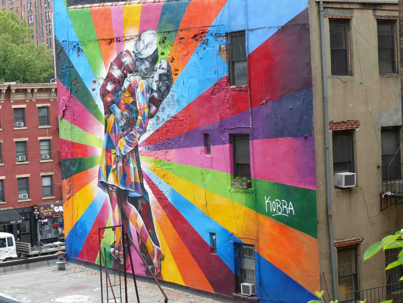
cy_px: 152
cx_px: 202
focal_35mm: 80
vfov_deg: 18.4
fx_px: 931
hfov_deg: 24.4
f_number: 4
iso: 100
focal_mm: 13.5
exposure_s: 1/160
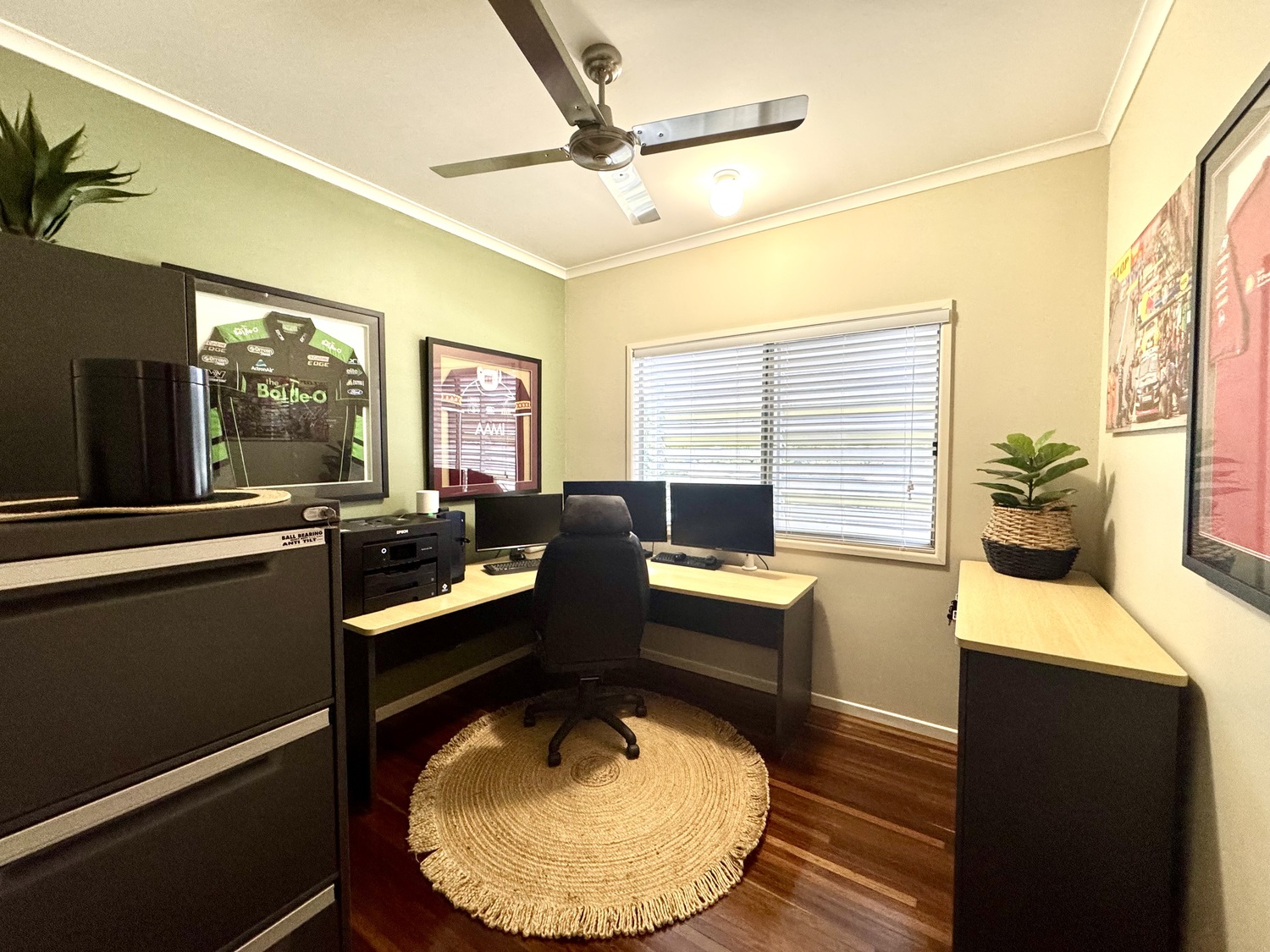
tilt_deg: -3.0
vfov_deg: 85.7
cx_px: 635
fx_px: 514
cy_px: 476
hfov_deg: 102.1
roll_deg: +0.4
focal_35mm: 14
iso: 250
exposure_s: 1/50
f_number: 2.2
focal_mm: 2.22
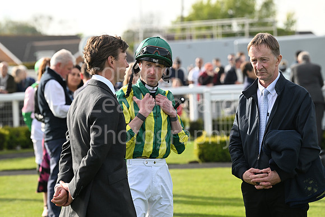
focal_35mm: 185
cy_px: 108
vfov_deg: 7.4
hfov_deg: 11.1
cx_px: 162
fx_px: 1670
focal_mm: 185
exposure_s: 1/1250
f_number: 6.3
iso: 800
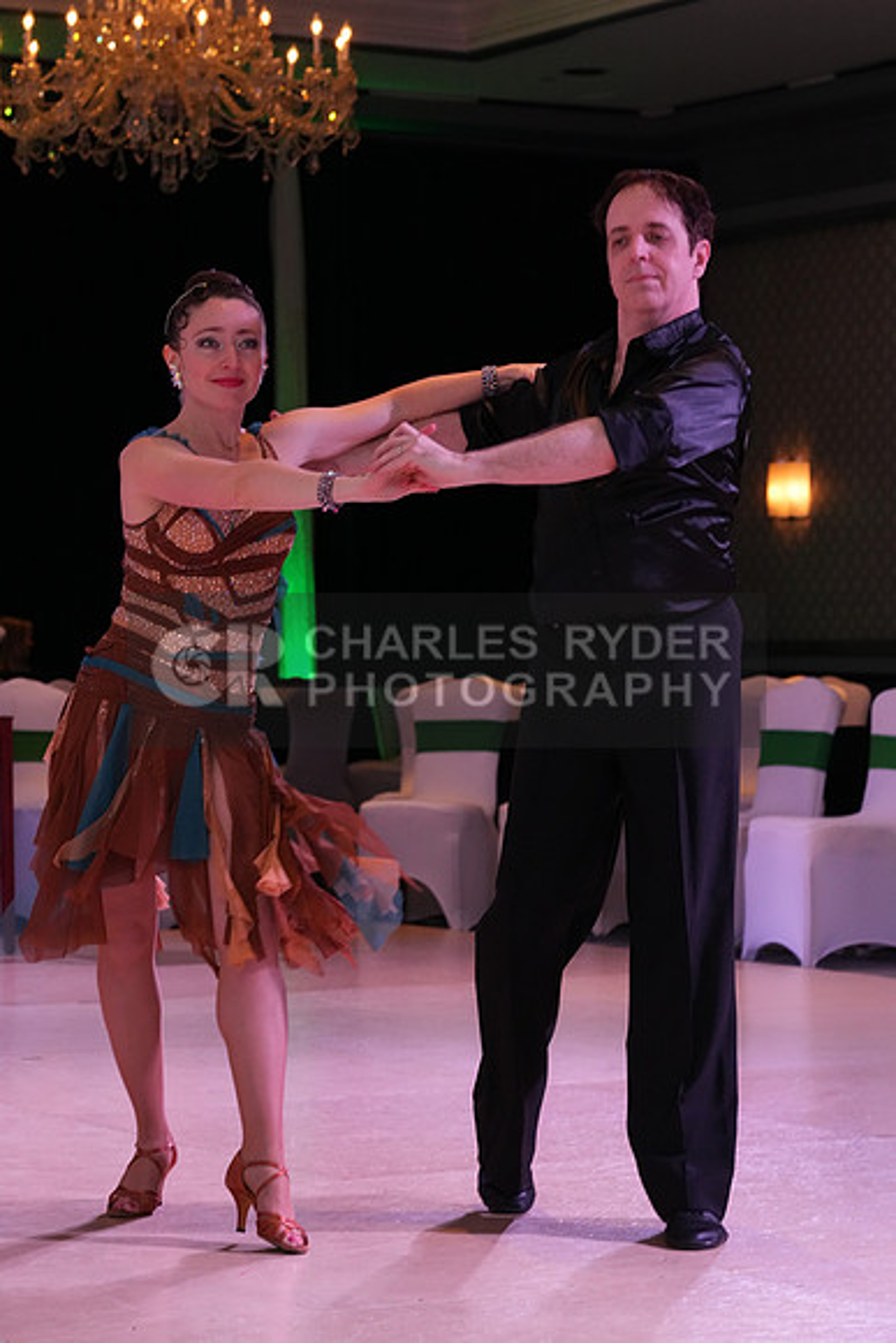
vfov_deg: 20.2
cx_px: 448
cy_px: 672
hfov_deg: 13.6
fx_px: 3768
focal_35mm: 101
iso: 3200
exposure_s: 1/250
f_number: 8
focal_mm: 101
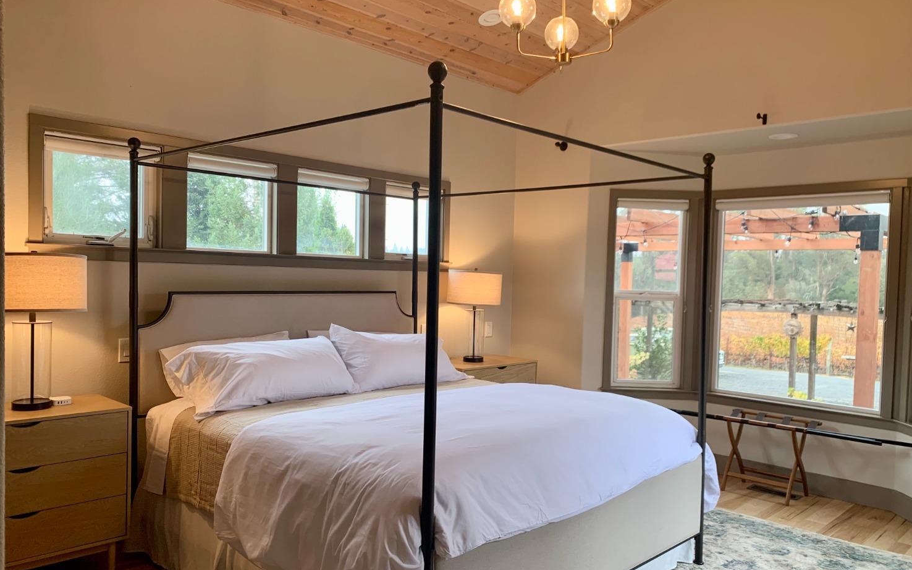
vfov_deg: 44.5
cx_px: 459
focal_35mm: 28
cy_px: 296
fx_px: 696
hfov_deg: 66.5
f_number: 1.8
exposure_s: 1/60
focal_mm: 4.25
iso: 64
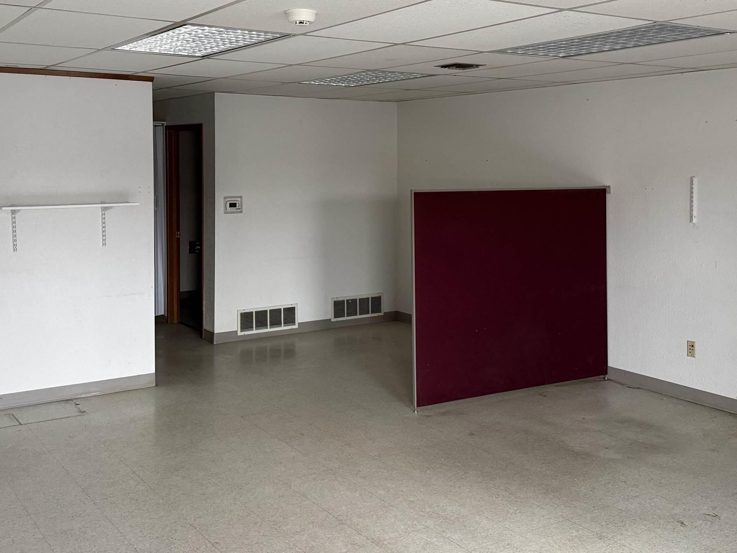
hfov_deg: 46.8
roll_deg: +0.4
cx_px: 391
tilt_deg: -0.6
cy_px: 186
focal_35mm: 40
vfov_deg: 35.6
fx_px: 852
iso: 320
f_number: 1.78
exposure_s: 1/60
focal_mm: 6.76
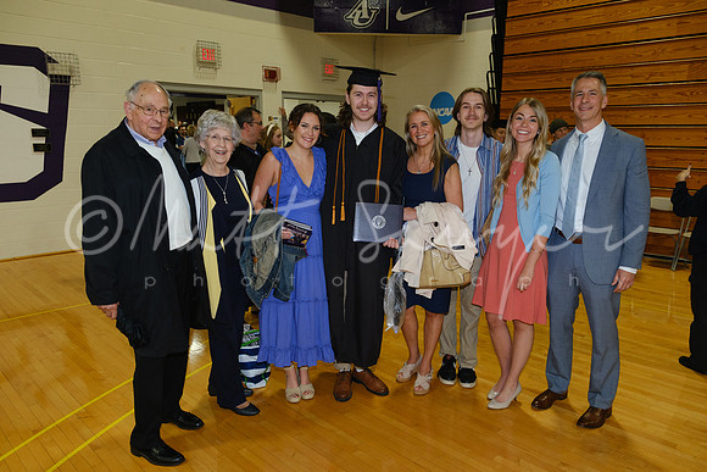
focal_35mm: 26
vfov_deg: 49.0
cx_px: 354
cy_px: 259
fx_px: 516
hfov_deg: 68.8
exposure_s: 1/125
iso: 1250
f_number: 3.6
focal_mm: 16
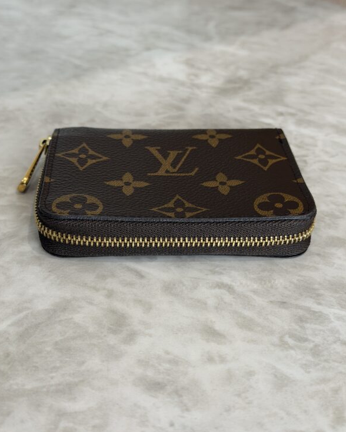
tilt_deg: -33.0
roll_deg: -3.0
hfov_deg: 29.7
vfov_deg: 36.6
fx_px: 653
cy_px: 204
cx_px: 170
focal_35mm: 51
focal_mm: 6.76
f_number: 1.78
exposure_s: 1/60
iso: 50
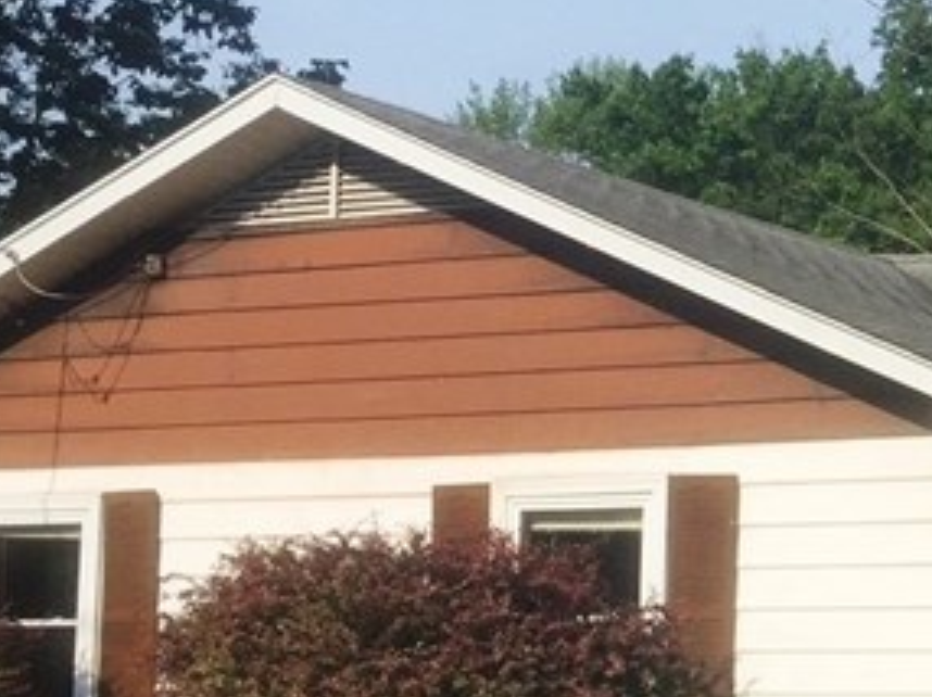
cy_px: 492
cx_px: 1277
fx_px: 2798
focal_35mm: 104
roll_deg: -1.2
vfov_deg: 14.2
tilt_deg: +3.4
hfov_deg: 17.5
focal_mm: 4.15
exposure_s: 1/2083
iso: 32
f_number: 2.2
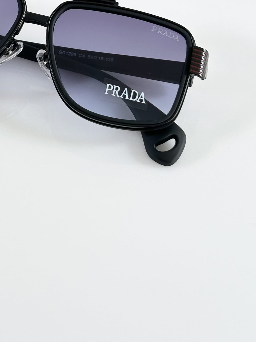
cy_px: 42
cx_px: 39
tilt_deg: -49.3
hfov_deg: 15.9
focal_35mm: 92
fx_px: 907
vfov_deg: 20.9
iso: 64
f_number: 1.78
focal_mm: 6.86
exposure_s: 1/121
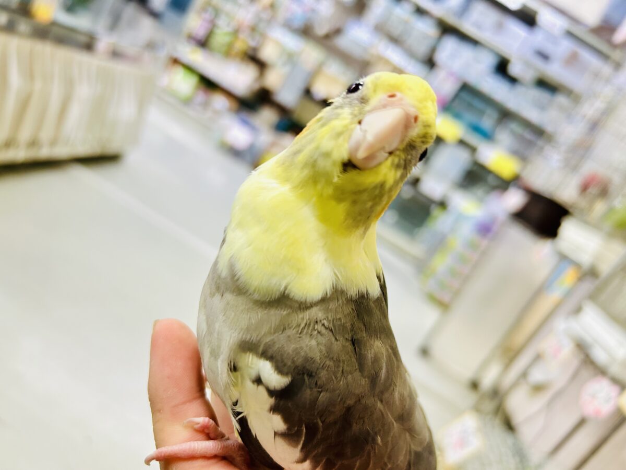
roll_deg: -30.8
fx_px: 470
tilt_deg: -13.9
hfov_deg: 67.3
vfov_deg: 53.1
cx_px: 313
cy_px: 235
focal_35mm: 26
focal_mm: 5.7
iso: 160
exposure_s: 1/50
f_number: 1.5
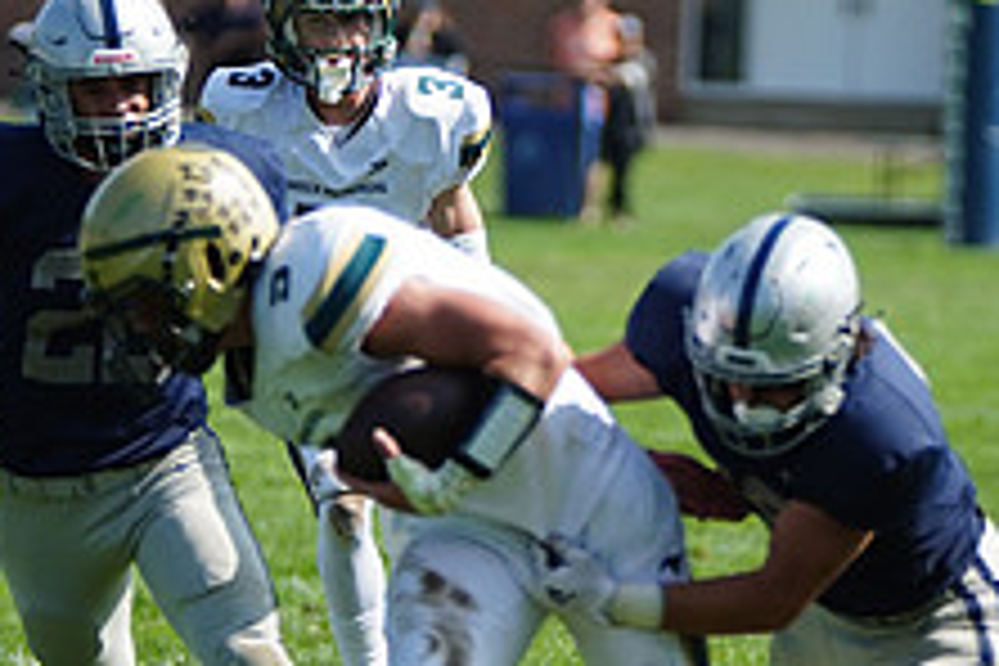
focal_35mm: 485
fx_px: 13458
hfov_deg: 4.3
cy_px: 241
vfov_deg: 2.8
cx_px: 594
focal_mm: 186
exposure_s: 1/4000
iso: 400
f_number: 2.8
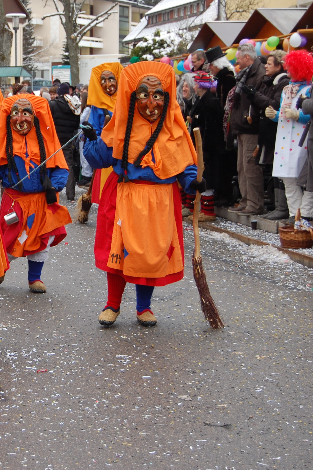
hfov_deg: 14.8
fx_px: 1187
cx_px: 0
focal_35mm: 91
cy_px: 234
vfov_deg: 22.4
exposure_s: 1/125
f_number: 5.6
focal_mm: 40
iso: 280
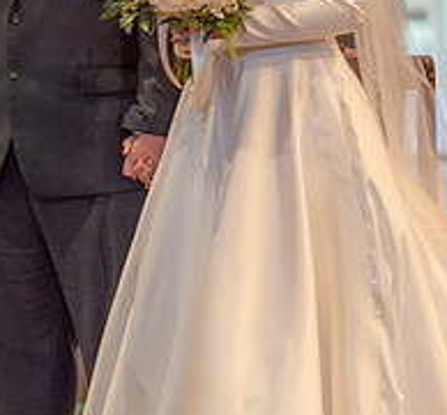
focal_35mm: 395
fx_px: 5566
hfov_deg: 4.6
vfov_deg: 4.3
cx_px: 281
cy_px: 175
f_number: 2.8
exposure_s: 1/100
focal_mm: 125
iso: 1250
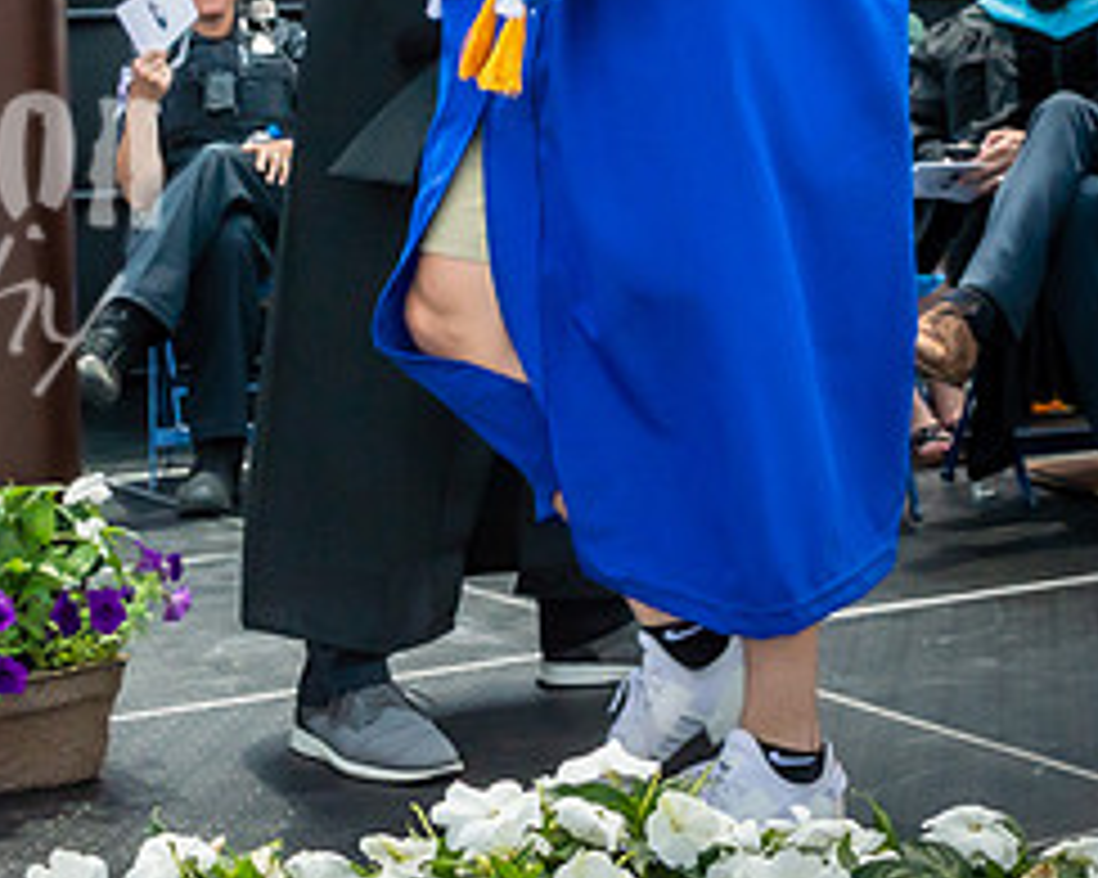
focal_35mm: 85
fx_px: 2761
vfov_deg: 17.4
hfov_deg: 22.5
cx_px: 574
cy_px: -105
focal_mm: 17
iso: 200
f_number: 7.1
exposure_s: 1/800
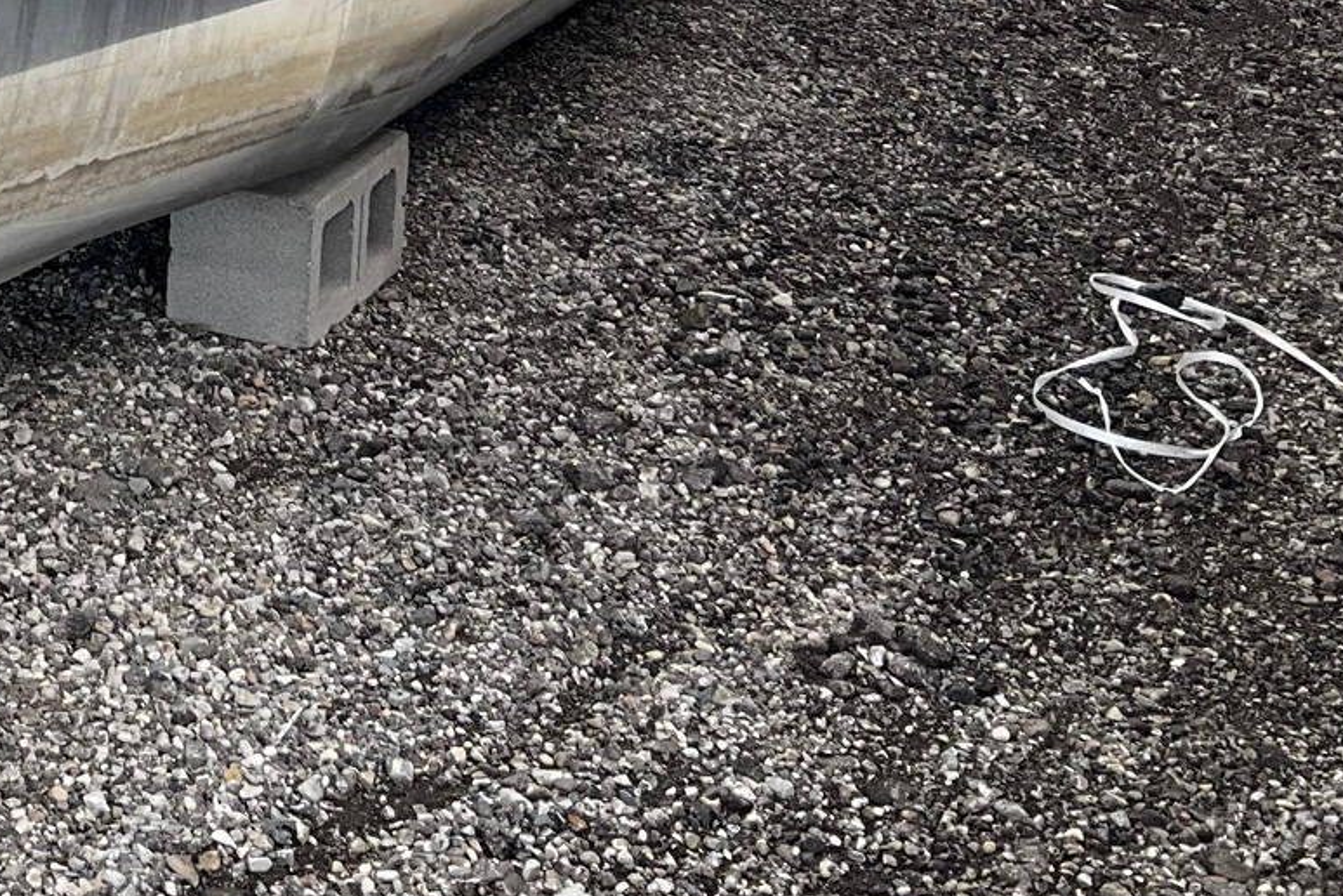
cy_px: -366
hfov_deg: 24.1
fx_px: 2911
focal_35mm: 78
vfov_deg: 16.3
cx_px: -177
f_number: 1.8
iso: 25
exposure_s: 1/898
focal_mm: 3
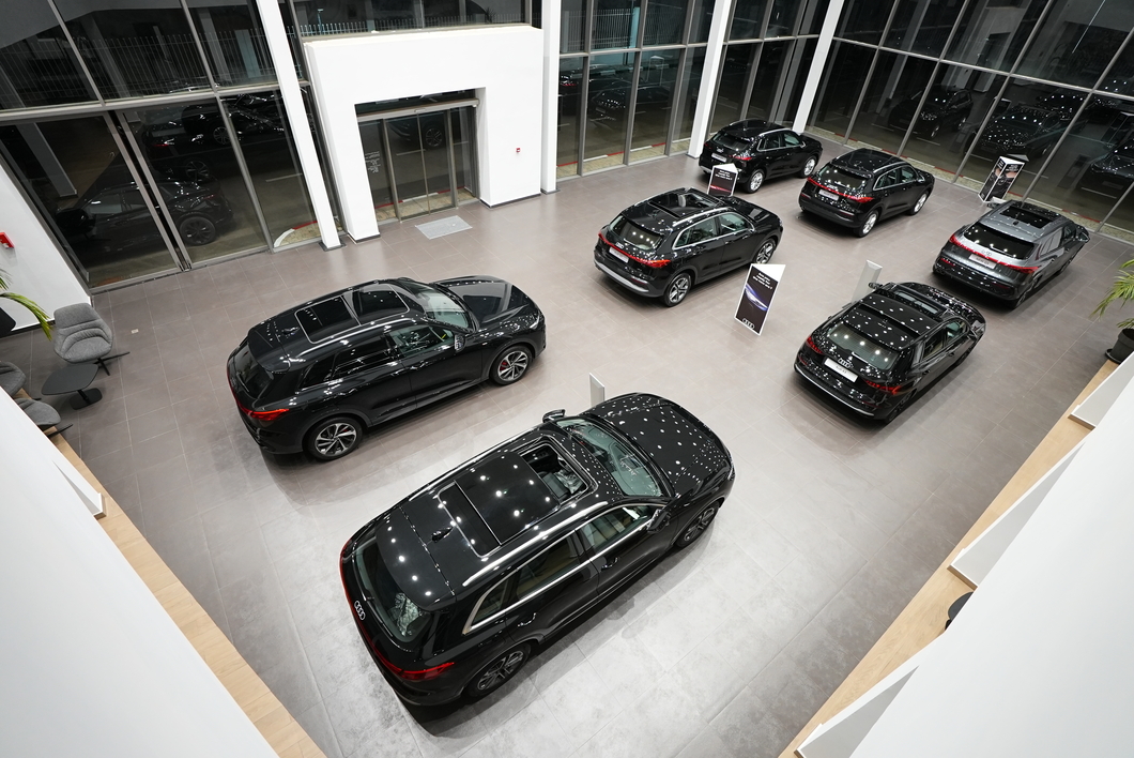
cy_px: 379
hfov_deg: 96.7
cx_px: 567
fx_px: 504
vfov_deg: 73.8
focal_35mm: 16
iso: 3200
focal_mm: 16
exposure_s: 1/200
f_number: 5
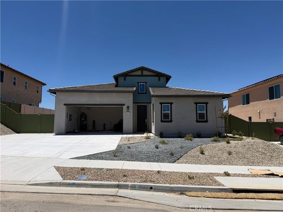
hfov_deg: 71.6
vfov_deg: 56.8
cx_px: 142
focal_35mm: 24
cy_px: 106
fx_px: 196
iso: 80
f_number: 1.78
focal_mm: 6.76
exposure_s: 1/7353
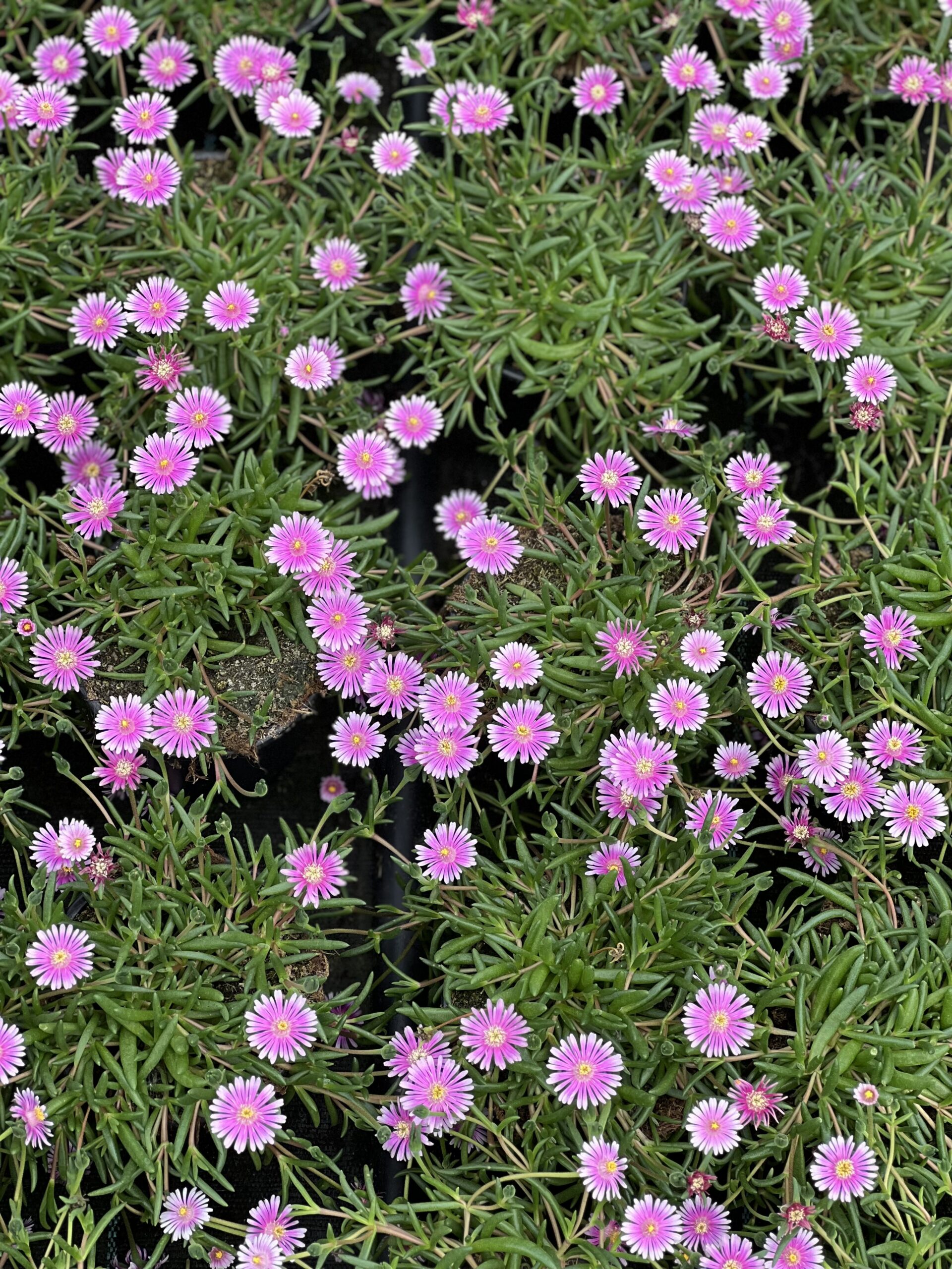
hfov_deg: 19.1
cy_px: 634
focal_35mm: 77
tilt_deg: -68.1
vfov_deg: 25.3
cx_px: 476
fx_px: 2824
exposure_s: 1/121
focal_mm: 9
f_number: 2.8
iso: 40
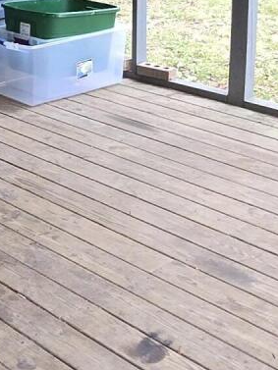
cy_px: -61
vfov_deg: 25.6
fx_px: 738
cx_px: -154
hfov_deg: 18.5
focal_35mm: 69
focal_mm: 2.2
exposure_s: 1/60
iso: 100
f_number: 2.2
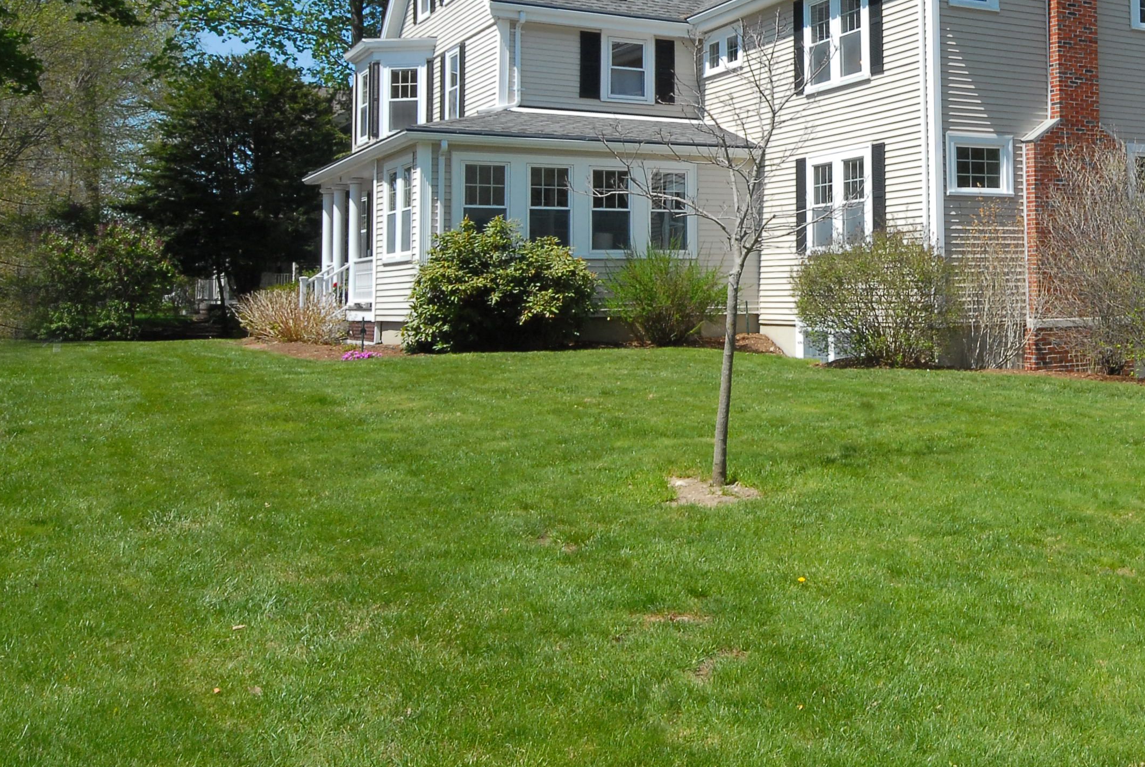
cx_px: 1012
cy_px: 197
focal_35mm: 41
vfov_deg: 32.2
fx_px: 1303
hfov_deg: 43.7
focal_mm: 15
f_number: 14
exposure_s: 1/160
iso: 400
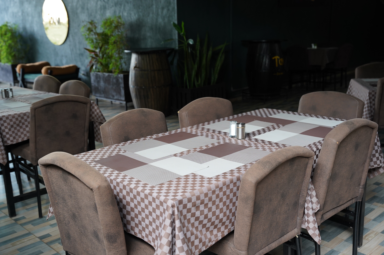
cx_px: 192
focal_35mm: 40
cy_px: 128
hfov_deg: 48.8
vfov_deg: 33.6
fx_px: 423
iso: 1250
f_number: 4
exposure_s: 1/160
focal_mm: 39.7
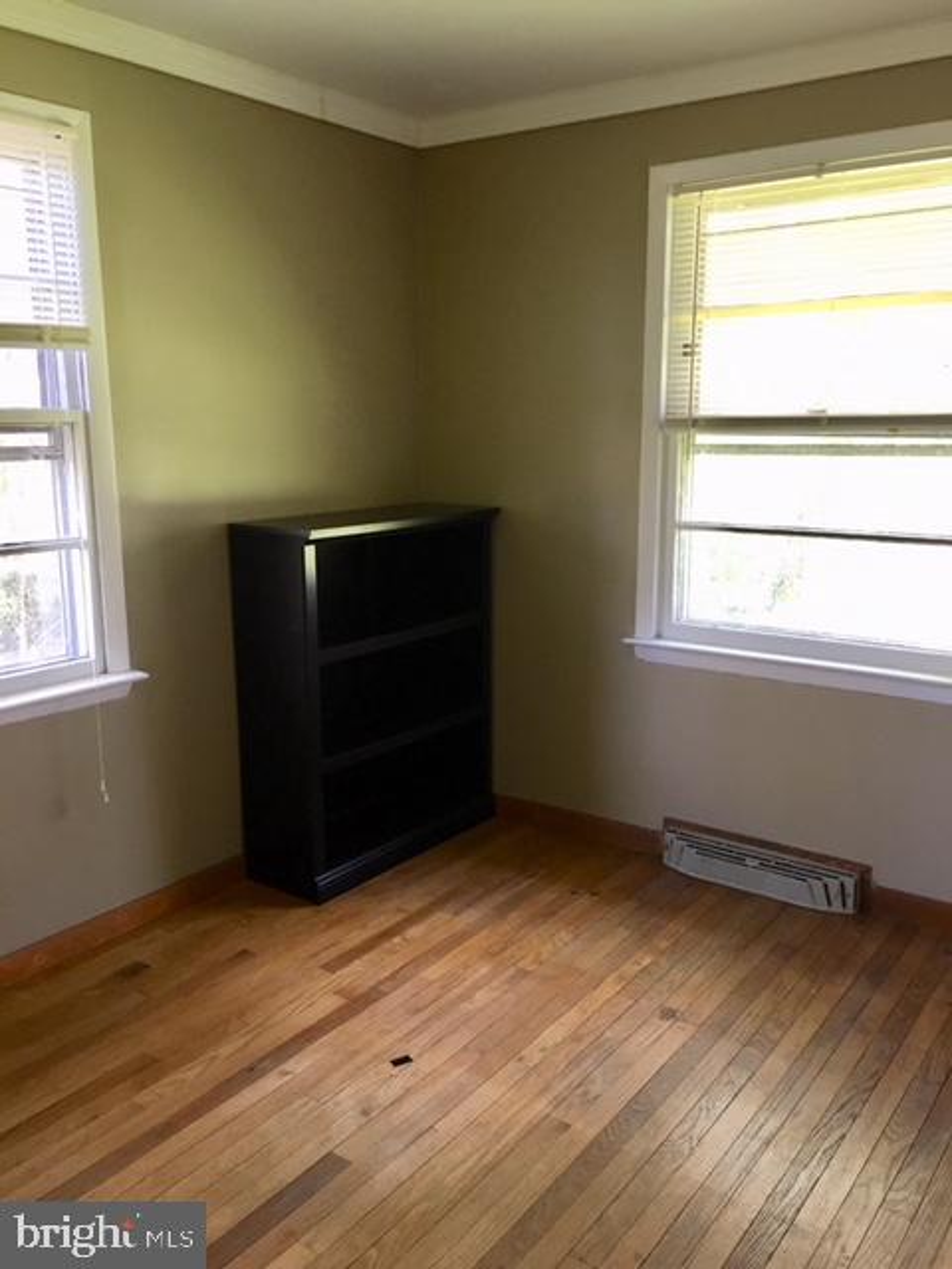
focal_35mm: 29
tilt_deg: -10.2
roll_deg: -0.3
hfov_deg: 48.2
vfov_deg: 61.7
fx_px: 1063
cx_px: 476
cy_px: 634
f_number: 2.2
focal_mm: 4.15
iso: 100
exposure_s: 1/30
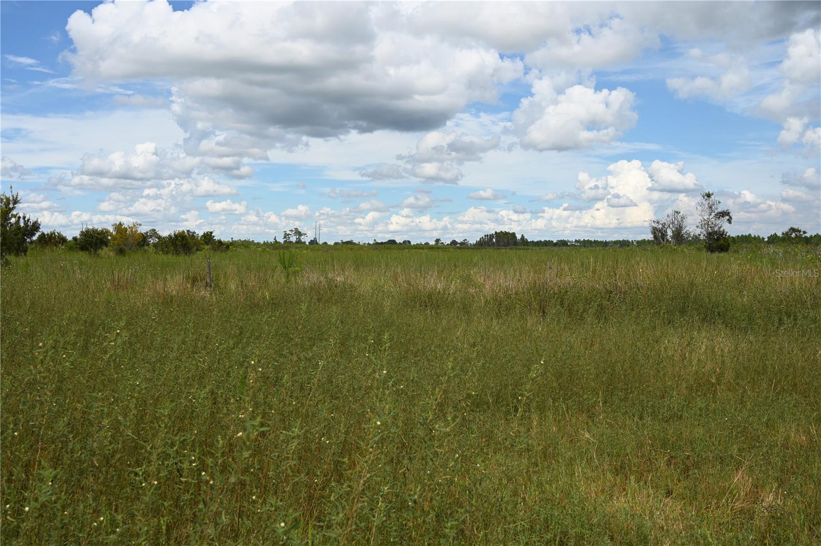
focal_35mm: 35
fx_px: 797
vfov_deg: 37.8
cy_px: 273
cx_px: 410
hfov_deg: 54.5
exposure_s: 1/400
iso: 100
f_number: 7.1
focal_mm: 35
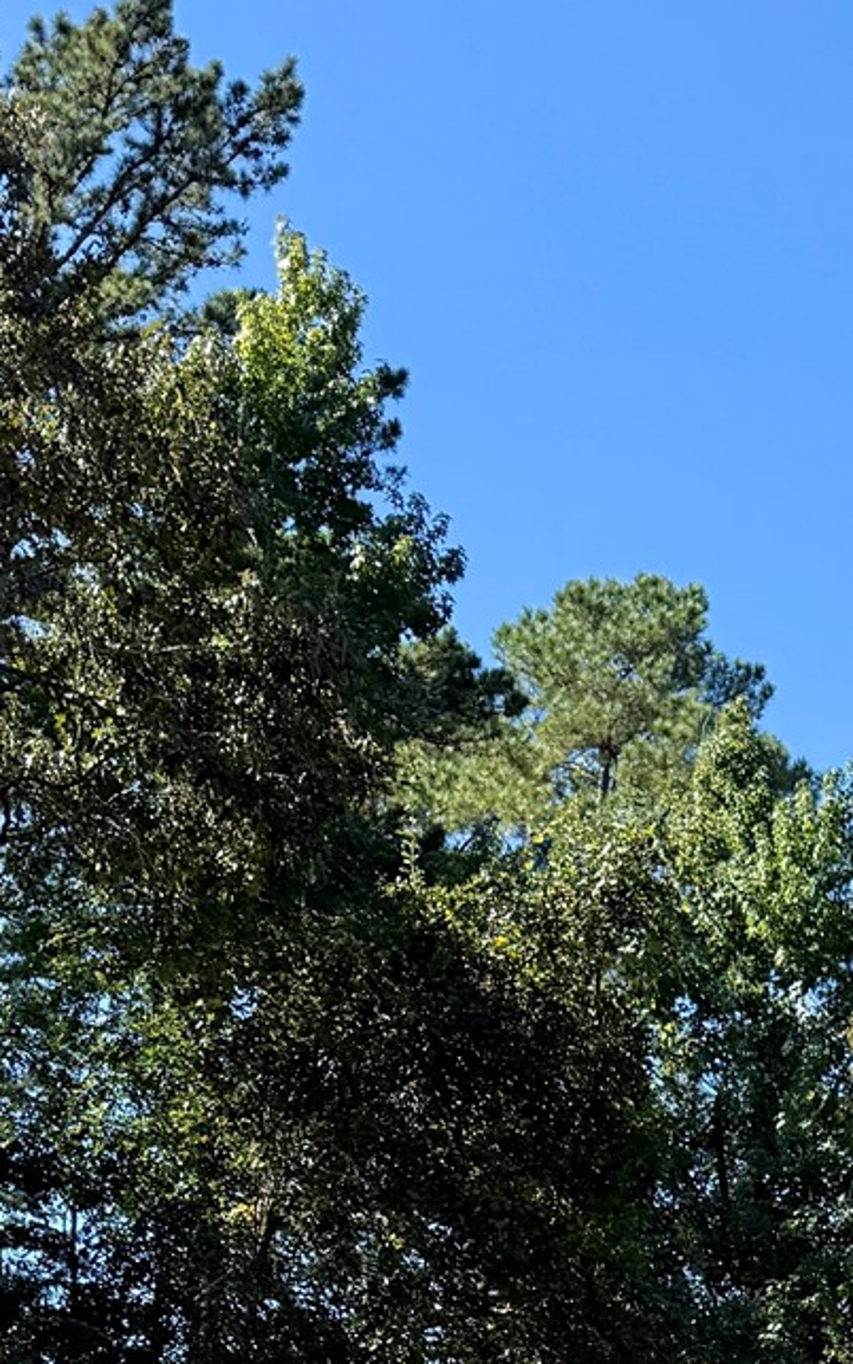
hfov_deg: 15.9
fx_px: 3012
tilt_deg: +1.3
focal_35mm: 81
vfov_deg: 21.3
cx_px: 802
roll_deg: +0.5
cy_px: 2073
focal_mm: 6.76
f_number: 1.78
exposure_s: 1/2053
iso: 80
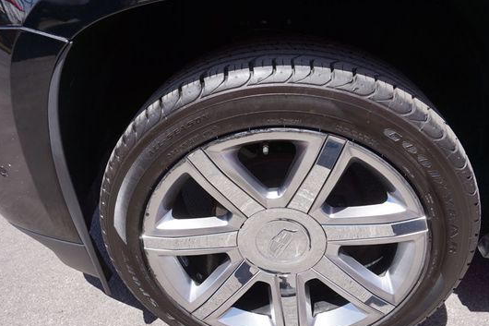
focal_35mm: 29
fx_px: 394
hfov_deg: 63.7
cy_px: 196
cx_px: 247
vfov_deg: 44.7
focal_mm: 16
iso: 100
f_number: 8
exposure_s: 1/100
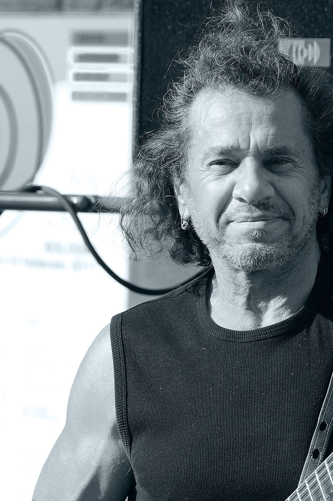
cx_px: 263
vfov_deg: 7.1
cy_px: 428
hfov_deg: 4.7
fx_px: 4049
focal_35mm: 291
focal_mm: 112
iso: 200
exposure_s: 1/500
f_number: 5.6
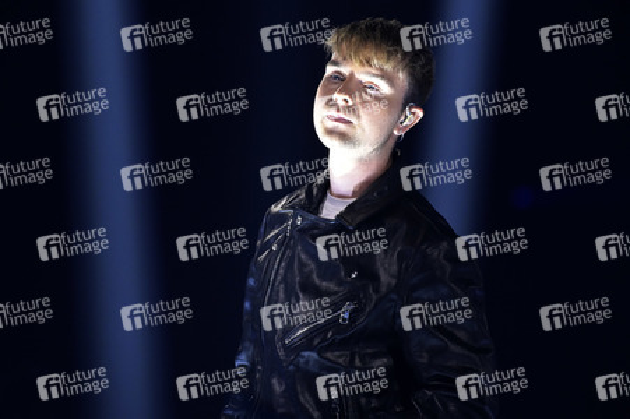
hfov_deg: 4.7
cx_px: 315
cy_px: 210
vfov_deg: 3.1
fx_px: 7694
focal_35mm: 440
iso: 8000
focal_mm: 440
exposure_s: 1/400
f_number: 5.6
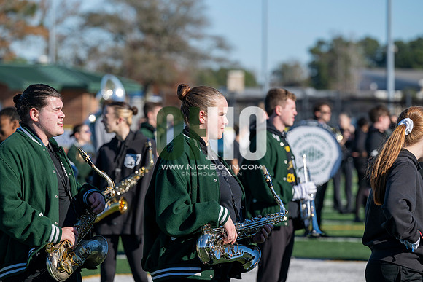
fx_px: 2174
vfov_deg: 7.4
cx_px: 212
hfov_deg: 11.1
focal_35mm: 185
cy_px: 141
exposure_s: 1/2000
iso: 250
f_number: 5
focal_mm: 185
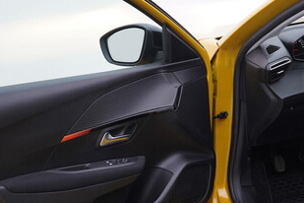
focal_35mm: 64
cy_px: 139
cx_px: 212
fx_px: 540
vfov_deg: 21.1
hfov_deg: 31.1
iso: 125
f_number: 3.2
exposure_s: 1/50
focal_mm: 24
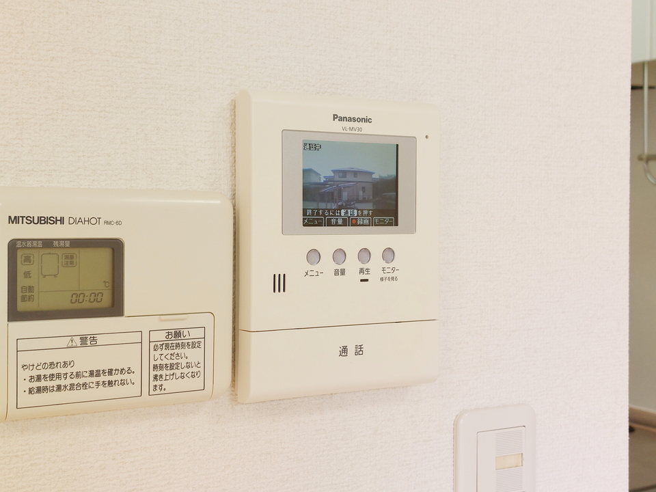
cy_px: 246
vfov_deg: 56.8
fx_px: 455
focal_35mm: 24
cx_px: 328
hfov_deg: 71.6
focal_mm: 5.23
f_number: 1.8
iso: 32
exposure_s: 1/60
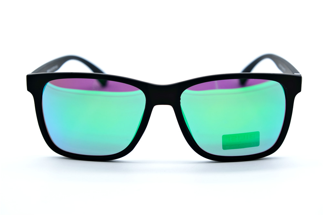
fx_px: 574
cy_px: 108
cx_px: 162
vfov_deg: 21.2
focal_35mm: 64
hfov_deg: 31.4
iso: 160
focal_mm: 42.5
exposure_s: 1/140
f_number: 5.6
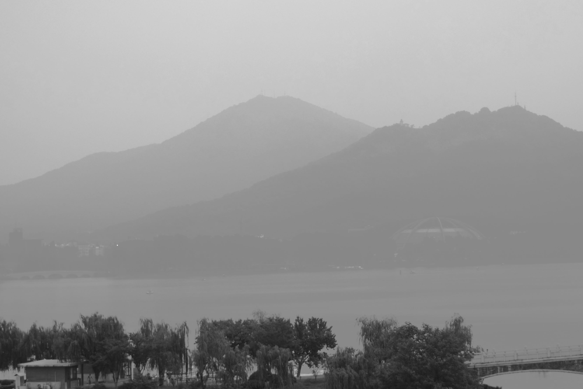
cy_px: 142
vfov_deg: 12.7
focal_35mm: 108
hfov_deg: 18.9
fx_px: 1749
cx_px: 382
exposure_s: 1/1250
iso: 100
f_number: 4.8
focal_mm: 40
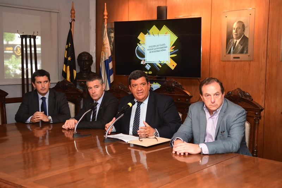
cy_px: 94
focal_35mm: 48
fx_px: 376
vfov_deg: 28.1
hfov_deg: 41.1
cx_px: 141
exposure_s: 1/125
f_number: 2.8
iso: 500
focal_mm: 32
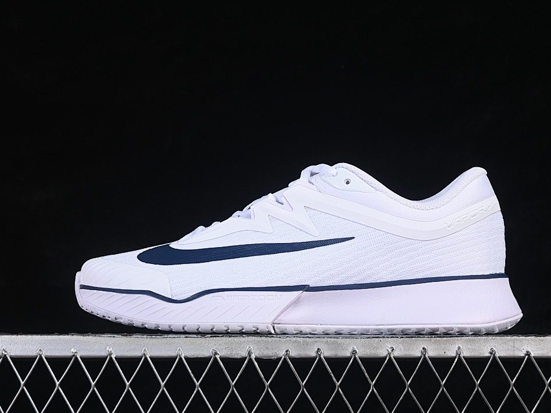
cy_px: 206
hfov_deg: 23.8
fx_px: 1305
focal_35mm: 82
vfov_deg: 18.0
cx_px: 300
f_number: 8
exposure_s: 1/100
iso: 160
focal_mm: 50
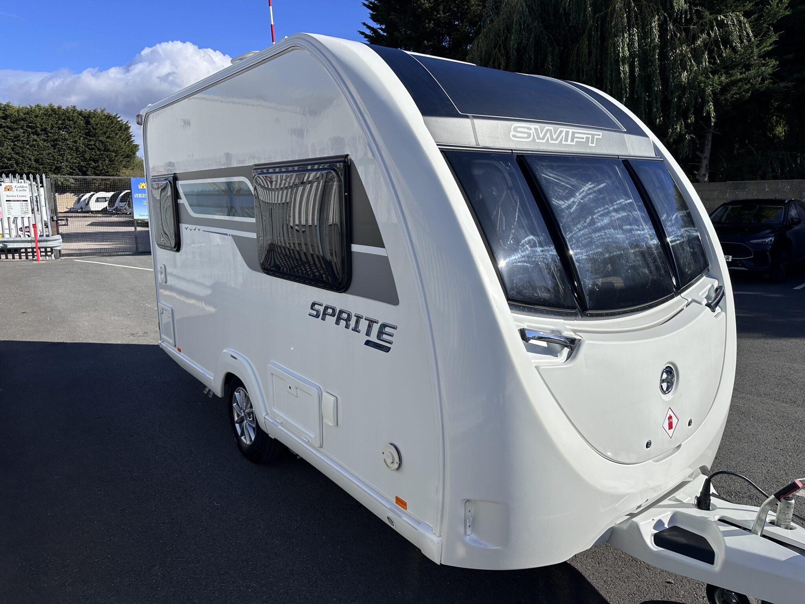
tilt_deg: -10.3
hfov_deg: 71.6
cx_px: 402
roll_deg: +0.3
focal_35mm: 24
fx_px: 558
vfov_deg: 56.8
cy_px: 302
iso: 80
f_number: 1.78
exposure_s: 1/6211
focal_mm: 6.86
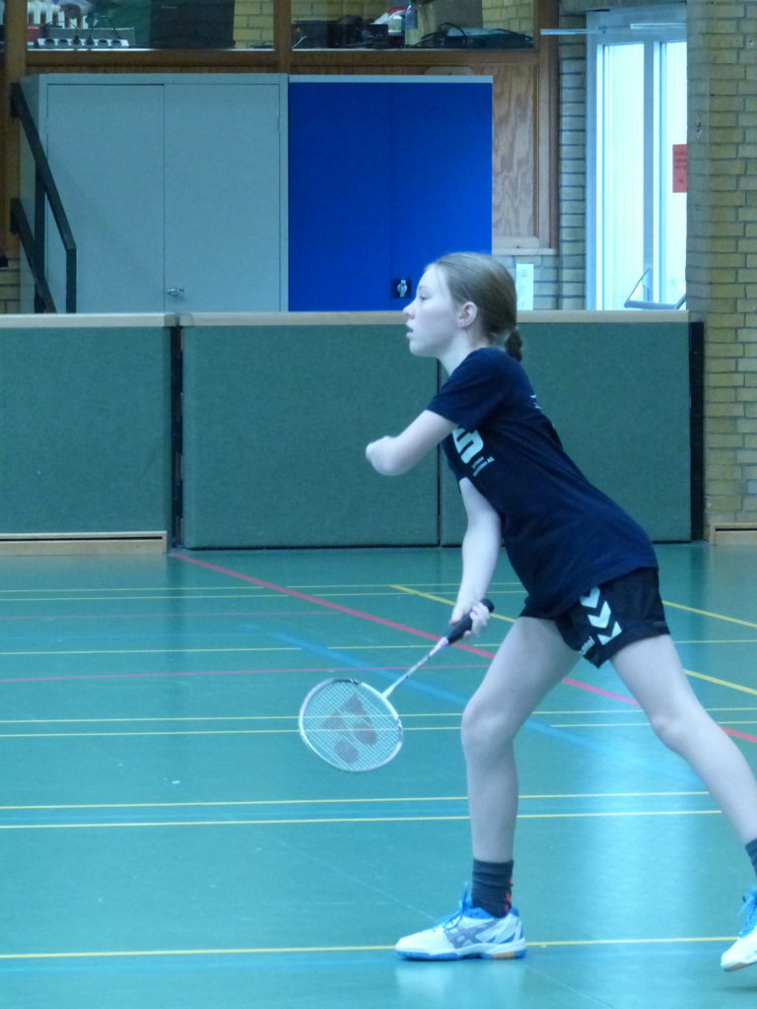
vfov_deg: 8.7
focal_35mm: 228
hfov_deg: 6.5
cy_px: 504
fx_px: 6648
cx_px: 378
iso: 1600
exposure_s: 1/125
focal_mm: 41.1
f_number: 4
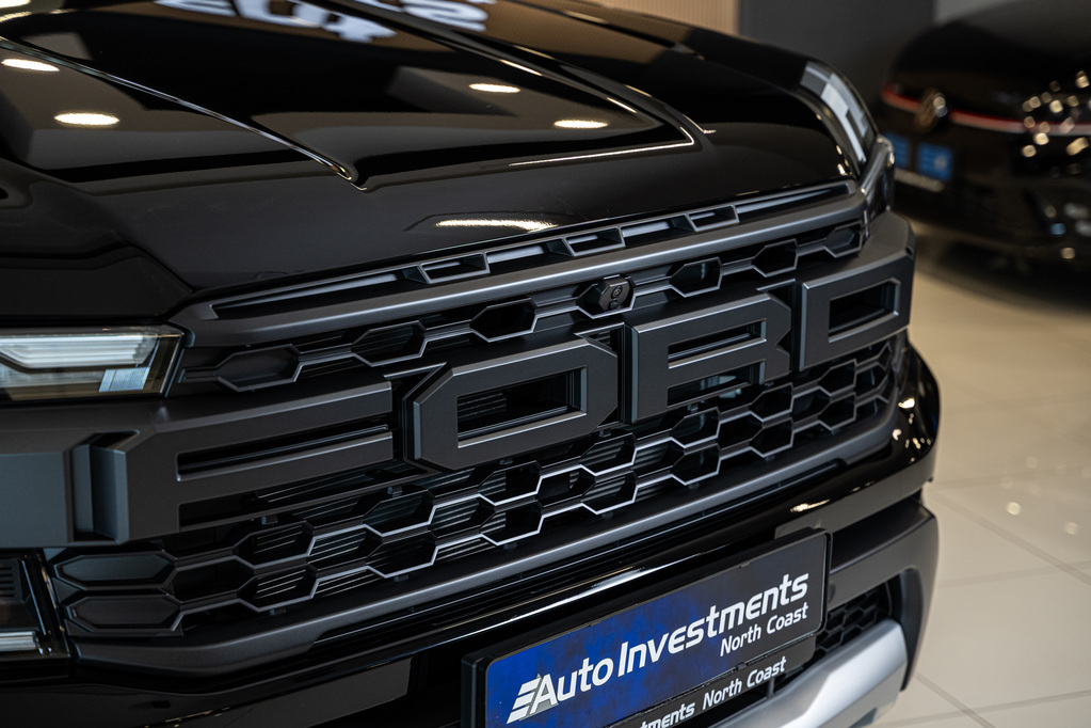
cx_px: 546
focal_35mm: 68
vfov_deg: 20.0
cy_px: 364
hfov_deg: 29.7
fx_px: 2061
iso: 640
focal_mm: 68
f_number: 4
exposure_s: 1/160
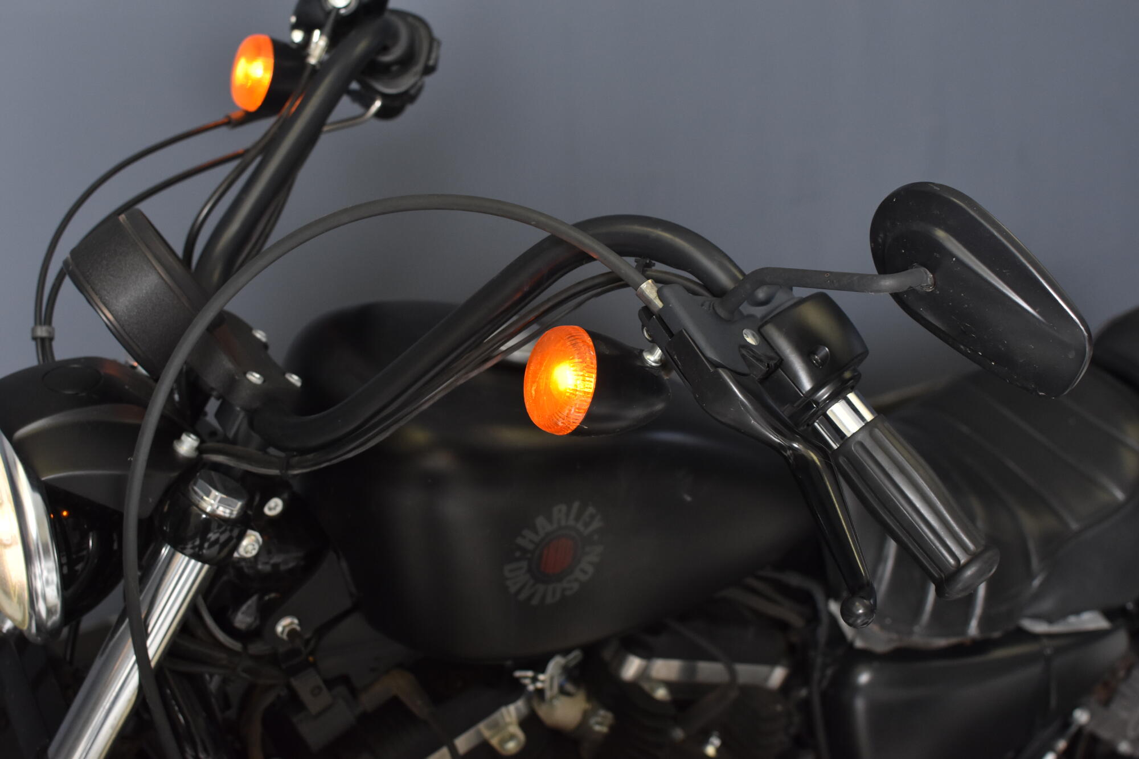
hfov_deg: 37.9
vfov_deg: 25.7
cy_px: 380
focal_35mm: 52
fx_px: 1661
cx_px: 570
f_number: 4.5
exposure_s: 1/160
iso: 800
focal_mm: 35
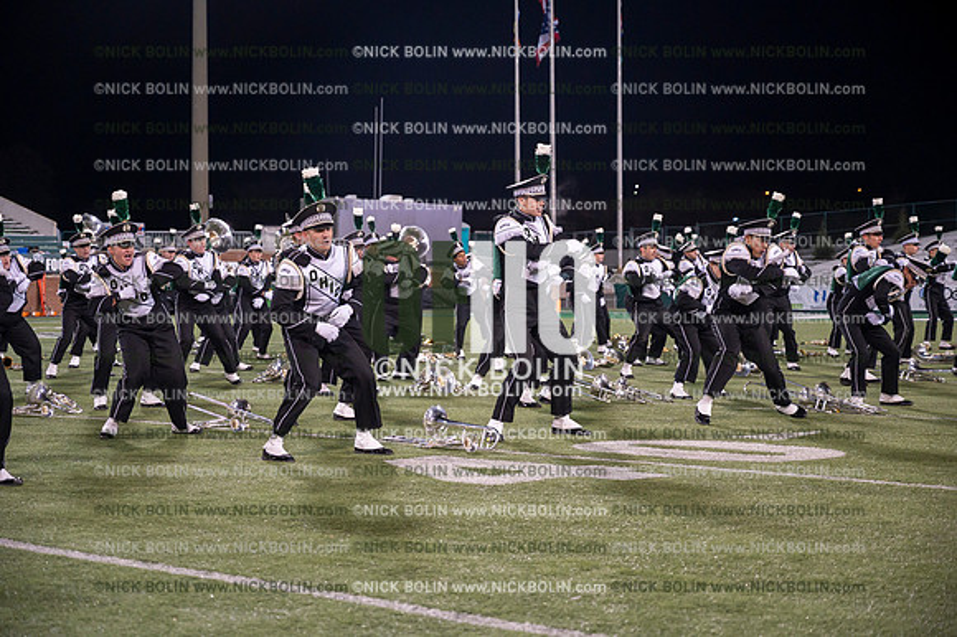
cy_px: 318
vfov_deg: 19.4
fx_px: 1860
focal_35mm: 70
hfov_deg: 28.9
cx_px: 478
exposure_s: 1/640
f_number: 4
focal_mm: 70
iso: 3200
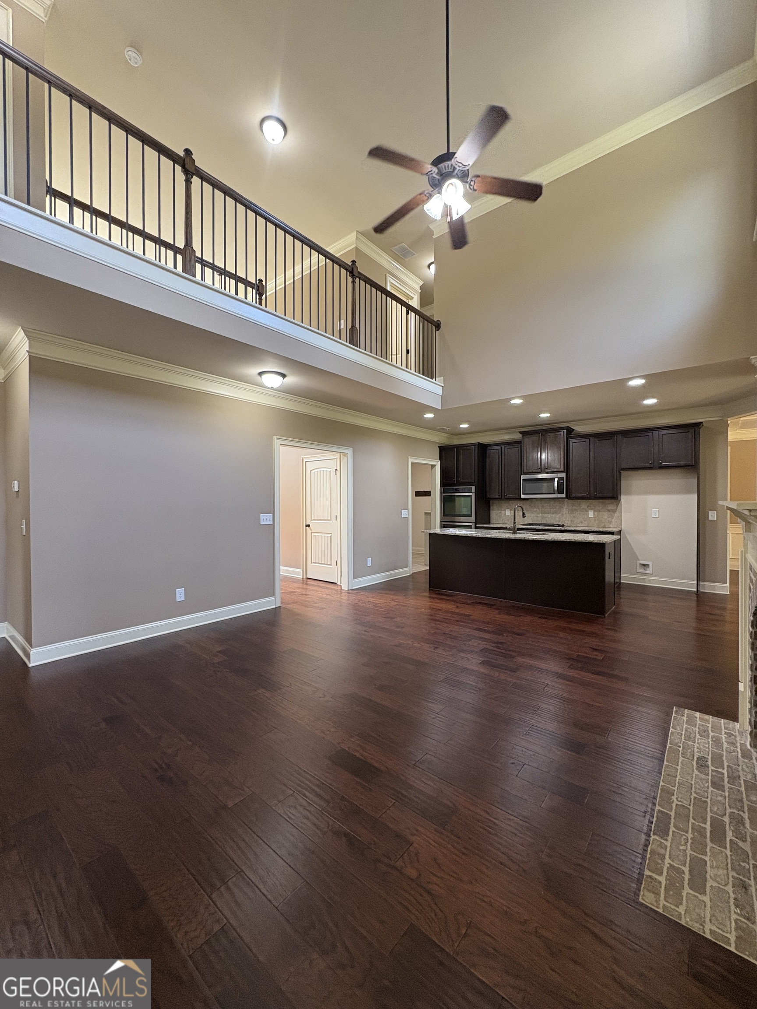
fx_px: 408
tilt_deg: +0.4
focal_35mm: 14
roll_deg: -0.3
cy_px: 504
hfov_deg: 85.7
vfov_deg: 102.1
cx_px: 378
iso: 250
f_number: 2.2
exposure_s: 1/60
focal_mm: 2.22
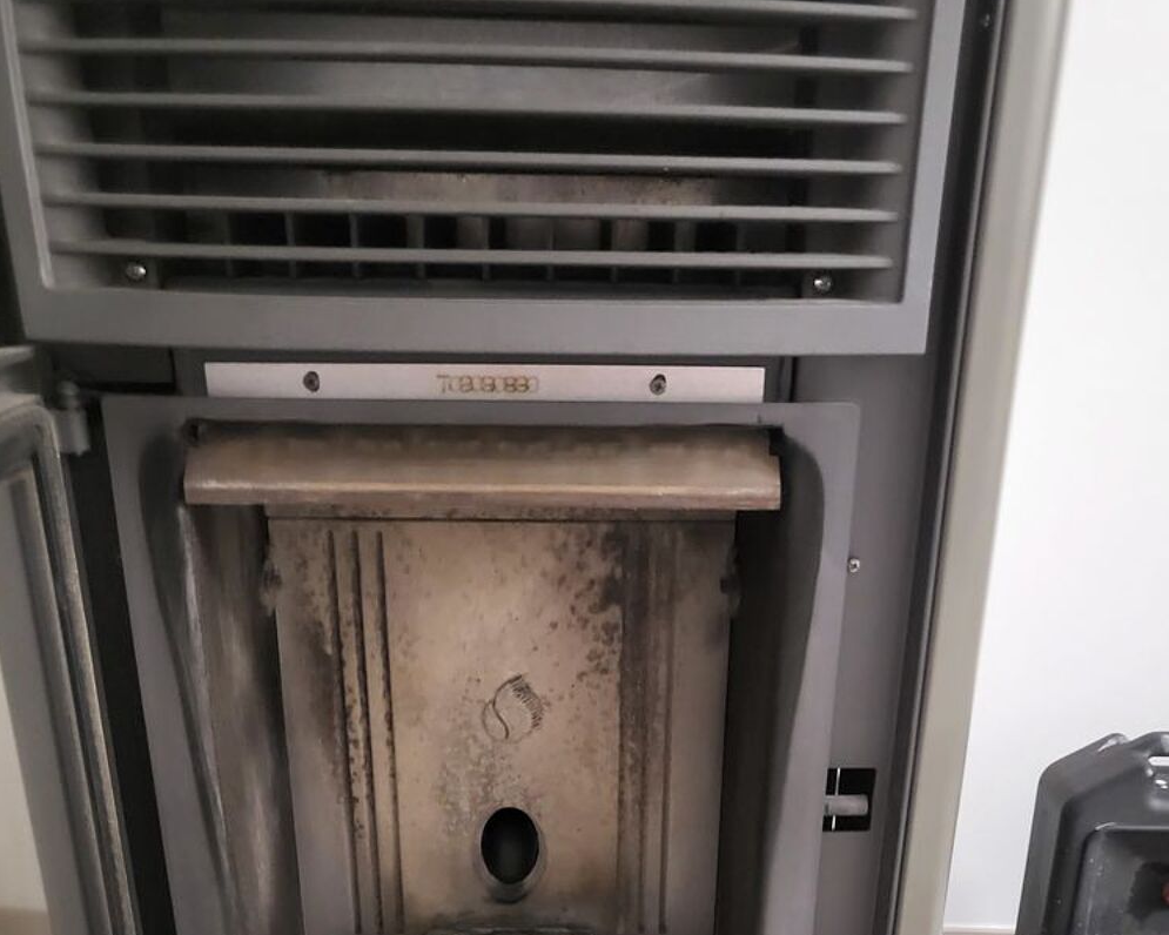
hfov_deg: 52.8
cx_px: 583
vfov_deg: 41.1
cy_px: 777
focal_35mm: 34
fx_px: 1176
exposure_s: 1/20
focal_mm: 4.25
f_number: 1.8
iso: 1250
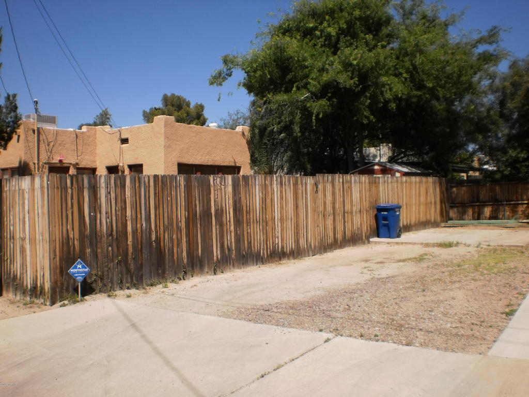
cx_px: 264
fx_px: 550
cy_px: 198
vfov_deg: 39.7
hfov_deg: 51.4
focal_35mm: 36
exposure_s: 1/1250
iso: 100
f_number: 4.6
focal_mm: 6.3
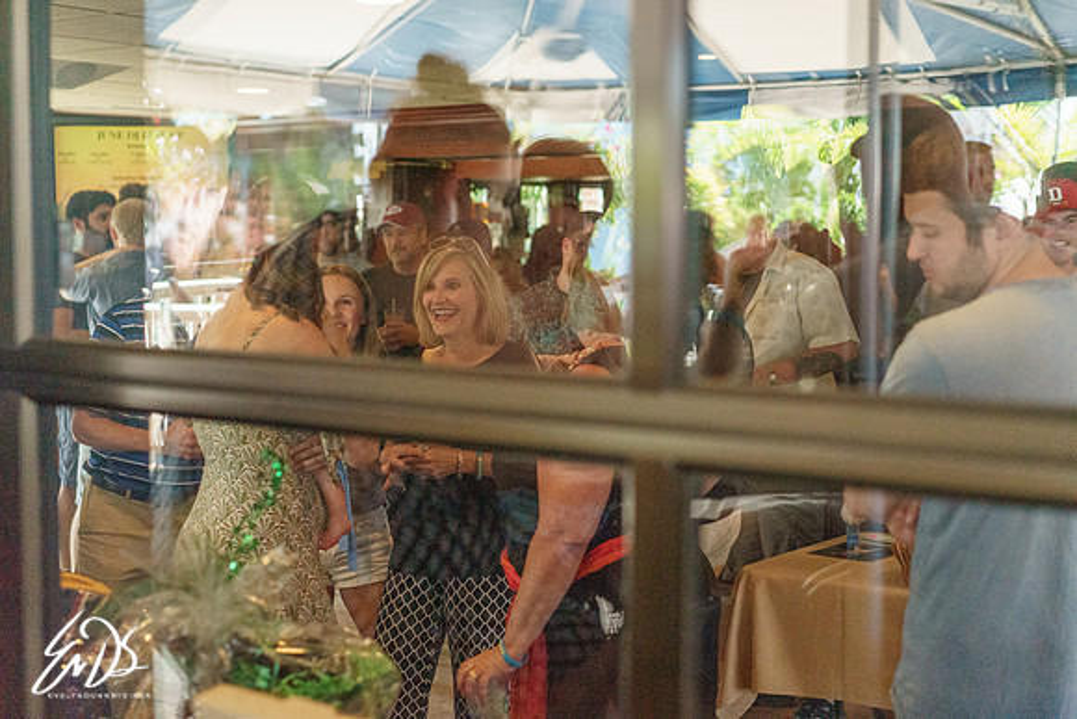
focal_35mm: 55
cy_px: 360
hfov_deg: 36.2
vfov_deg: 24.6
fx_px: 1646
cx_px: 538
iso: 3200
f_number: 2.8
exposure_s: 1/2000
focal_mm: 55
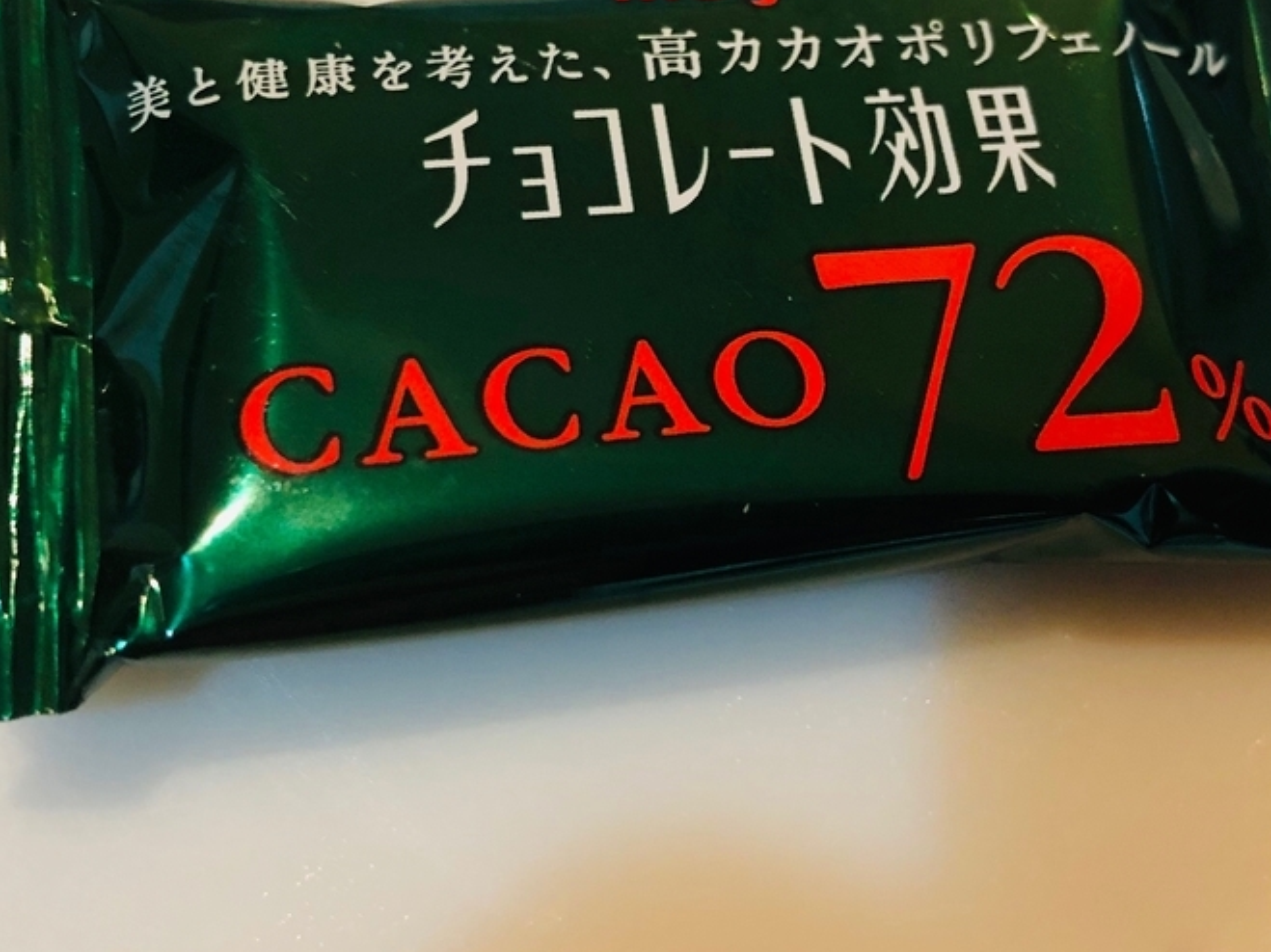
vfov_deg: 28.3
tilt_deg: -72.3
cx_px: 663
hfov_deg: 37.5
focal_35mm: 51
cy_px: 308
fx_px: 1872
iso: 64
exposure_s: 1/17
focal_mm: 3.99
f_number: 1.8
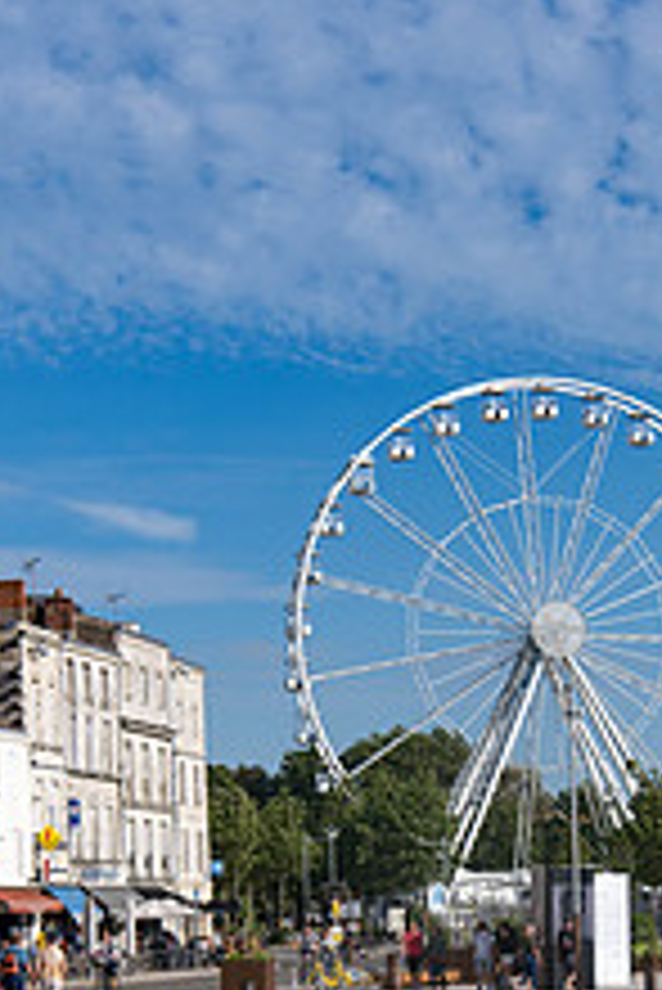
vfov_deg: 20.5
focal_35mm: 98
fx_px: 2699
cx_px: 468
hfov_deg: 13.9
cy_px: 850
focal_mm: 48
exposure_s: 1/500
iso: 64
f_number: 9
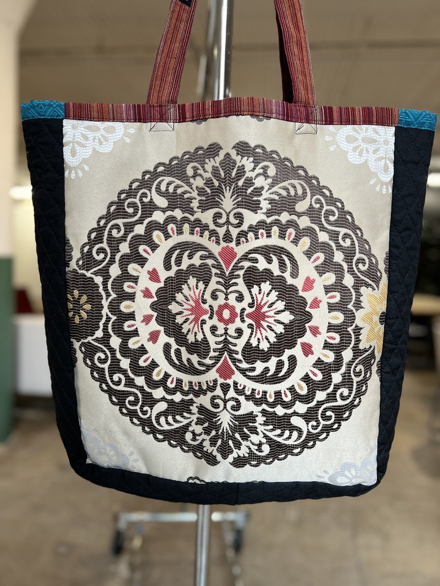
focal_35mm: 26
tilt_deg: -3.3
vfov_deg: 67.3
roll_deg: -1.3
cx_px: 220
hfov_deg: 53.1
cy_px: 293
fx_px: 441
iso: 80
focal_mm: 5.7
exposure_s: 1/60
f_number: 1.5
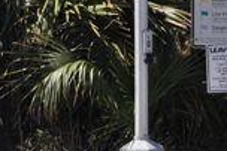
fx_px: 1549
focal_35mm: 246
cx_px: 351
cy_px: 1
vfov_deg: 5.6
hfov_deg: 8.2
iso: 200
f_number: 10
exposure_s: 1/400
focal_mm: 50
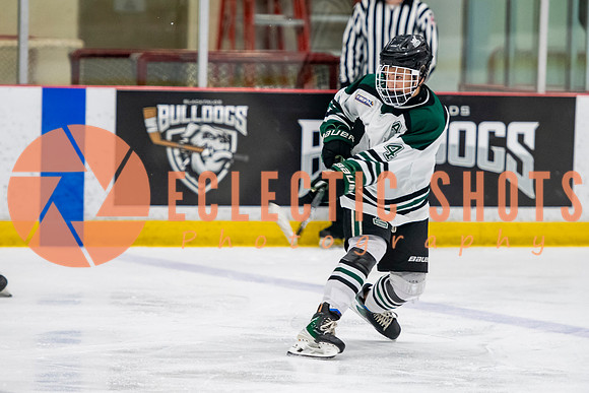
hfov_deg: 7.4
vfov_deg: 5.0
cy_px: 206
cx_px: 311
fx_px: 4541
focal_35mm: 277
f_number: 3.2
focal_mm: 170
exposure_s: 1/640
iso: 2000
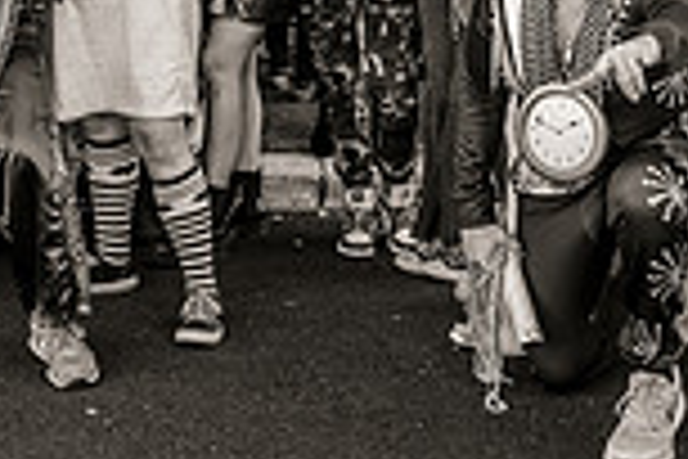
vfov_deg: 12.3
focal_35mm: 106
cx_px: 193
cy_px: -218
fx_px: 2026
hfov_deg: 19.2
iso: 1100
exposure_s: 1/100
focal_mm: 28
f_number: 9
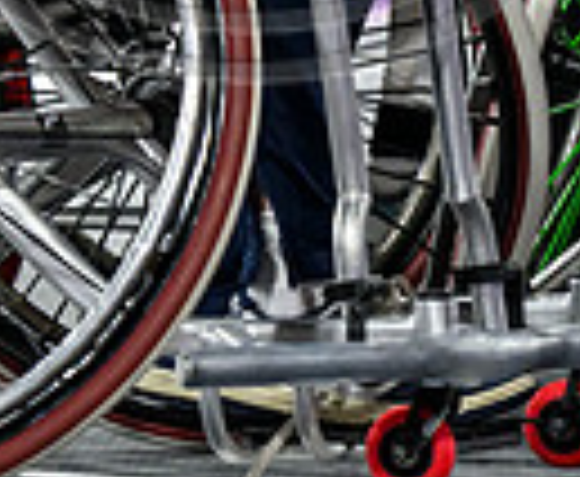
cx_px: -159
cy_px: -451
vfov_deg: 2.7
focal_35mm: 577
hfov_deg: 3.3
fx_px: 10010
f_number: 3.2
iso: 2500
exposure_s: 1/1600
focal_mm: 110
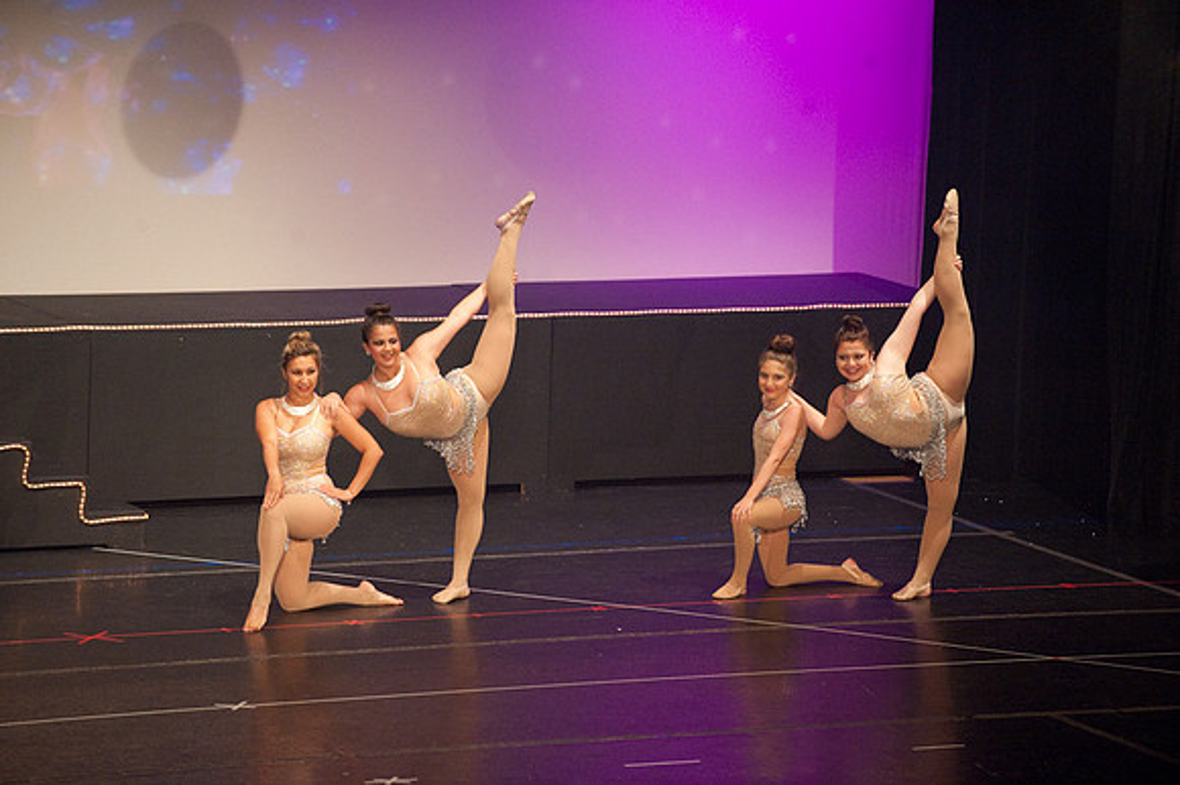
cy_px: 392
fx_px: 6552
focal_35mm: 200
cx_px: 590
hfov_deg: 10.3
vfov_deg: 6.9
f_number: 4
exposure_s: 1/200
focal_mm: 200
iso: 3200
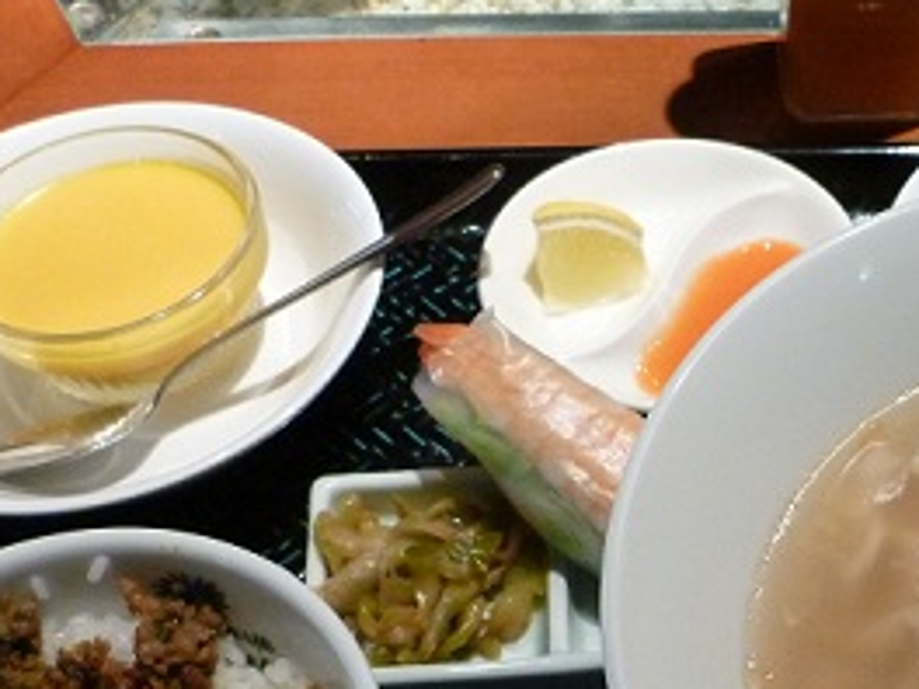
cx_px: 745
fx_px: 1407
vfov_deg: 26.6
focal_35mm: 53
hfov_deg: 34.9
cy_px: 626
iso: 400
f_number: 2.8
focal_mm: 4.5
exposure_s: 1/30
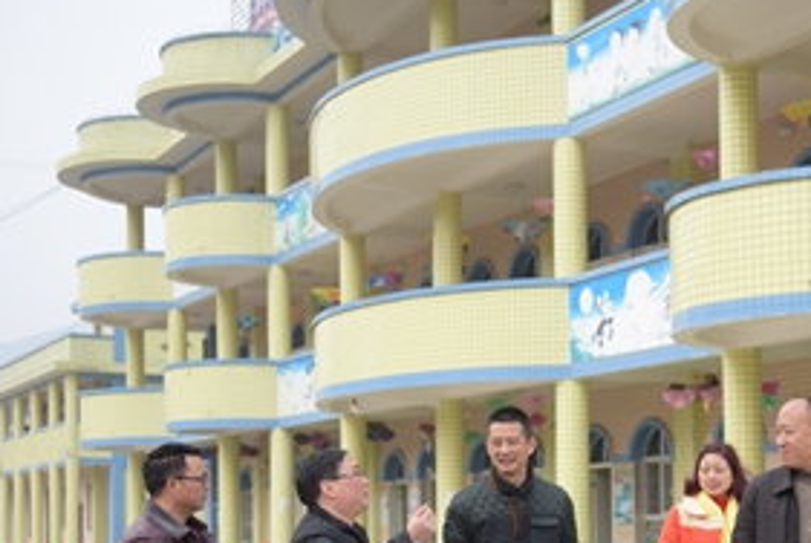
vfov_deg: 20.9
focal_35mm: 64
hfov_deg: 30.7
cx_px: 629
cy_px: 465
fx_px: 1443
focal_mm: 36
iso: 1250
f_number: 2.8
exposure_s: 1/8000
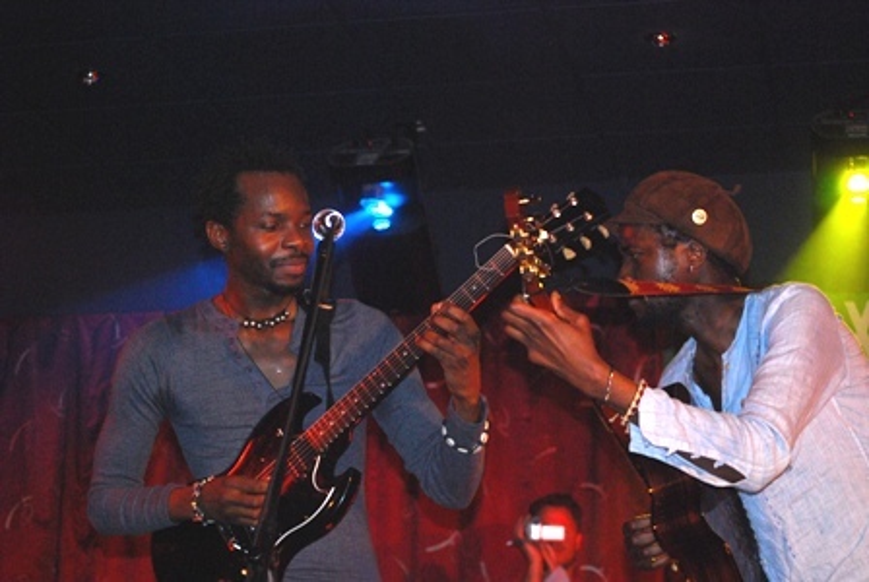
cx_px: 434
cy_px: 291
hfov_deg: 24.6
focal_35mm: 82
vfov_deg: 16.6
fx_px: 1994
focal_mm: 55
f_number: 5
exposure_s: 1/60
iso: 800
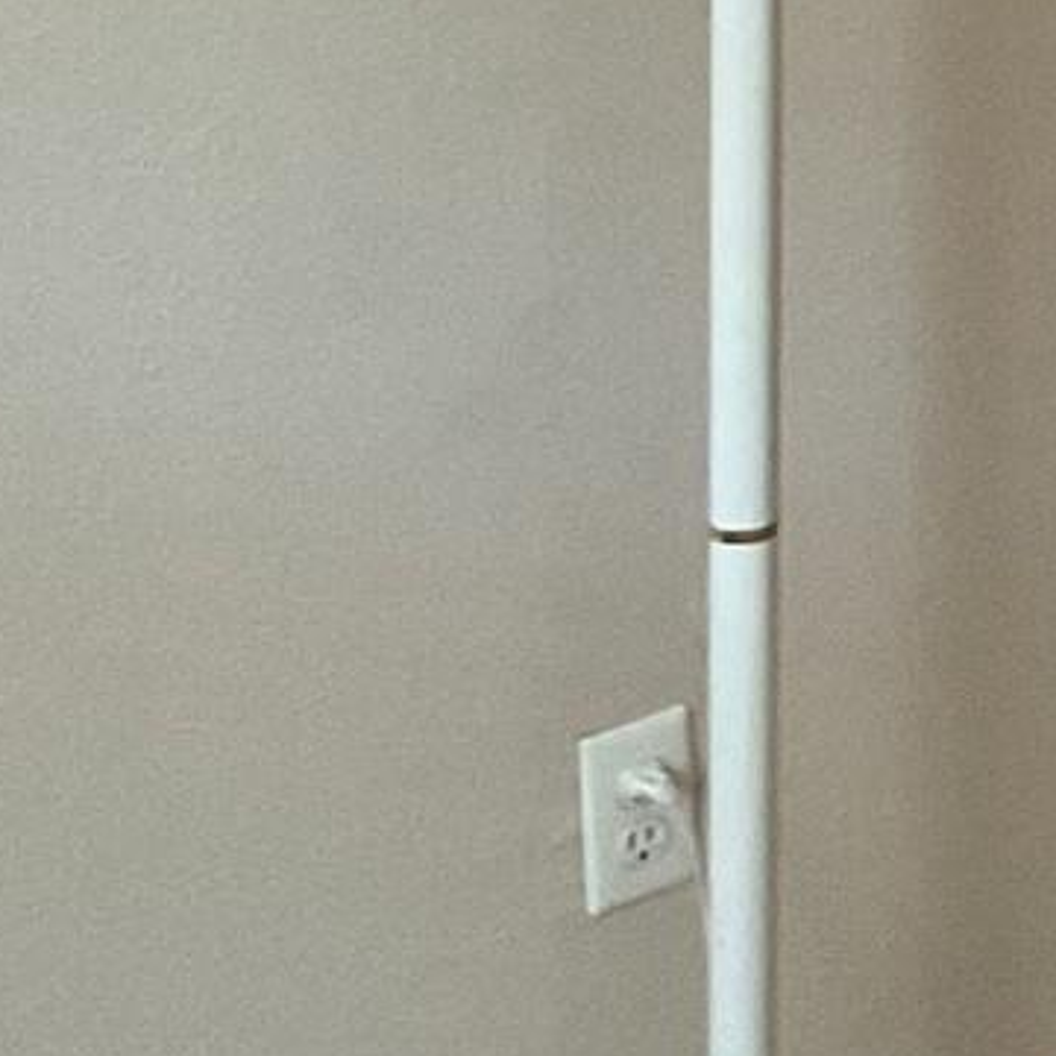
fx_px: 5039
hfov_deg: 10.7
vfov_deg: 11.4
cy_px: -642
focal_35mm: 146
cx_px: 2256
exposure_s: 1/60
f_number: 1.8
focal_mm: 3
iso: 200
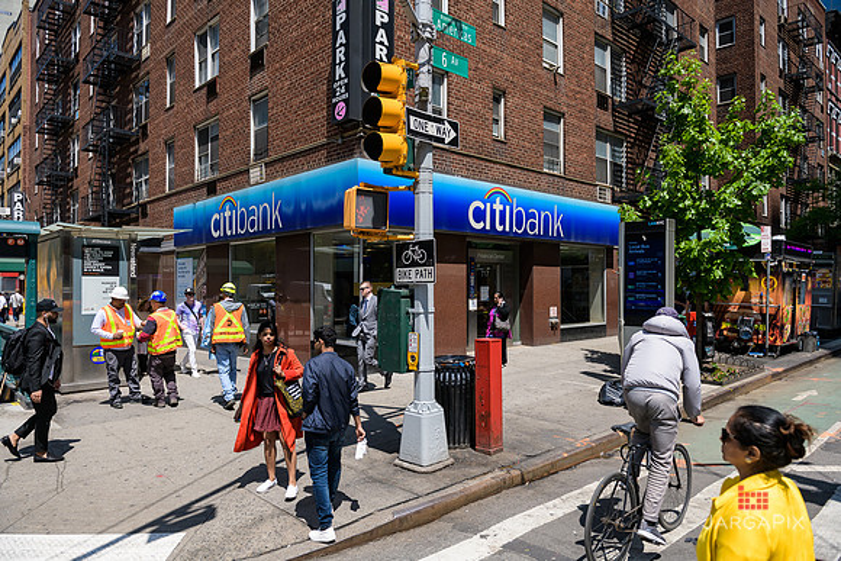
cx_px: 420
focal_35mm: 24
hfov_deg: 73.7
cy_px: 280
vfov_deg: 53.2
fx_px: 561
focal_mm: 24
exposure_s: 1/2000
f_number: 4
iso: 200
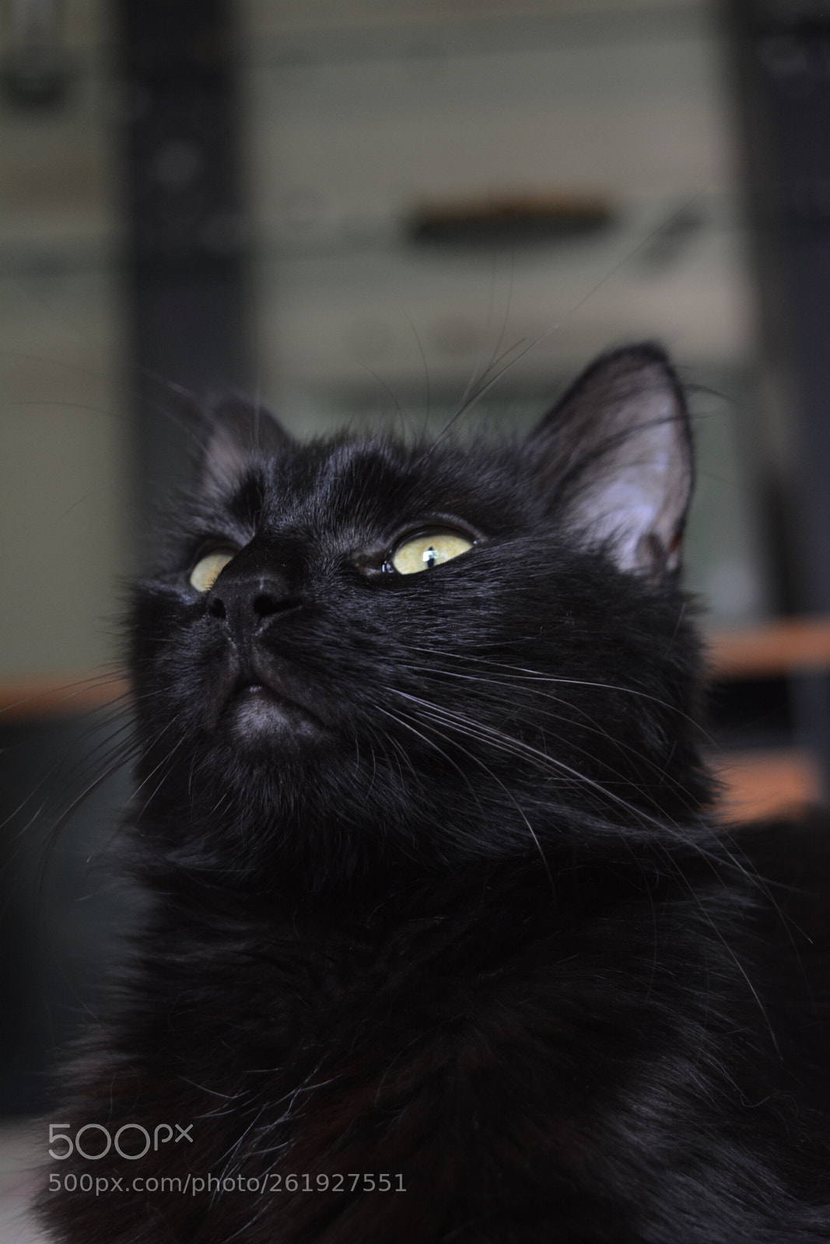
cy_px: 622
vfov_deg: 33.4
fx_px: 2074
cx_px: 415
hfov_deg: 22.6
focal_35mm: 60
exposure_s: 1/5
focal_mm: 40
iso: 640
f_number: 5
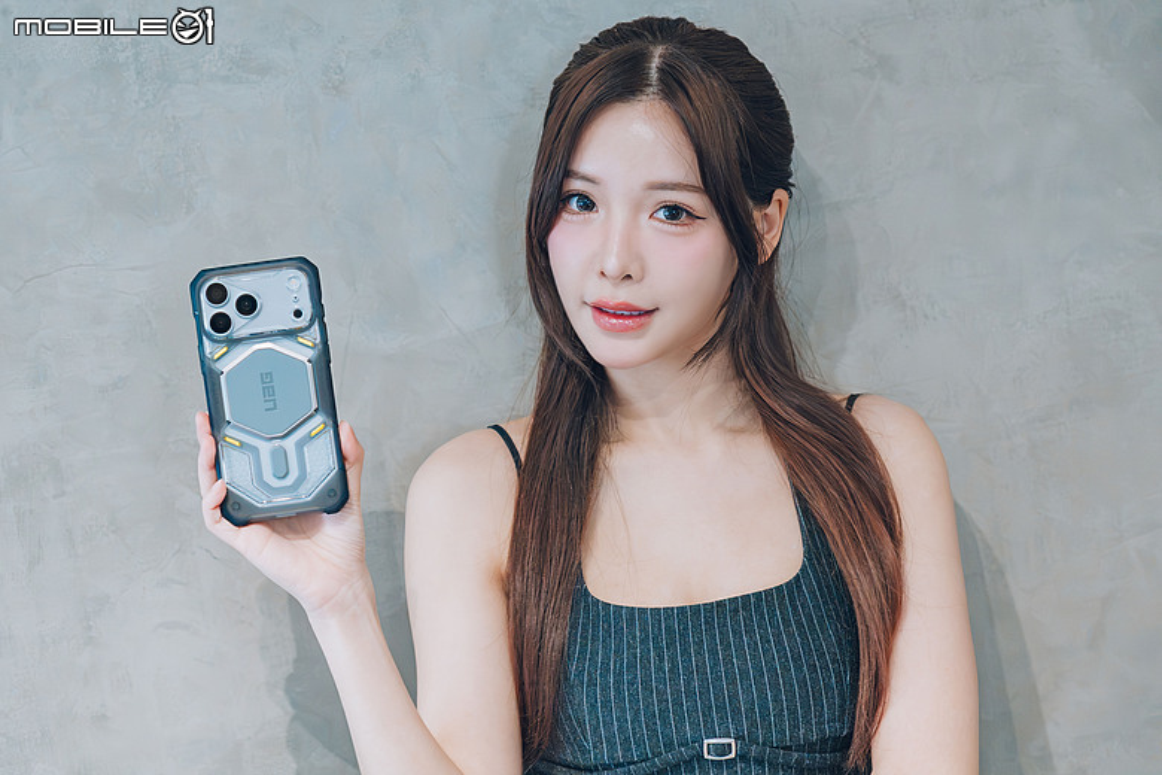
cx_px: 581
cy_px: 388
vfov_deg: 16.6
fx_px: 2663
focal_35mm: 82
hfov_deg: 24.6
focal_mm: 55
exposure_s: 1/160
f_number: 4
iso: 4000
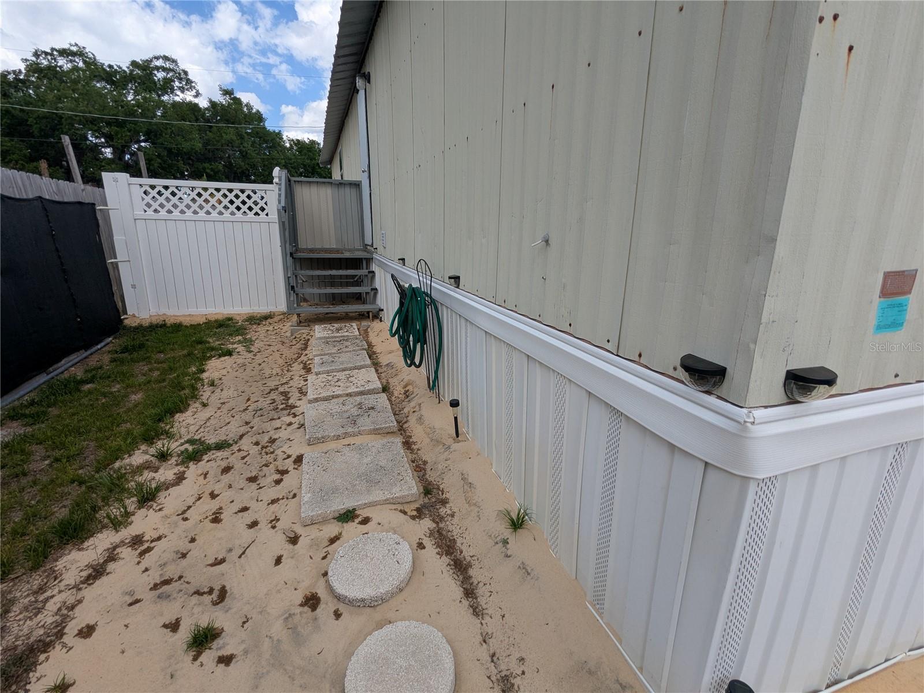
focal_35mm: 16
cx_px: 462
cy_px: 346
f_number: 2.2
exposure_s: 1/1499
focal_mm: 2.35
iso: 41
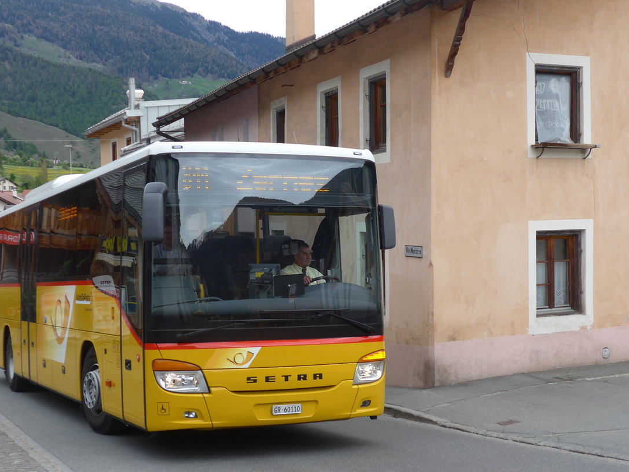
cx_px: 287
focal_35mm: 61
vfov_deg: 24.0
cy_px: 259
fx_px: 1108
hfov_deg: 31.7
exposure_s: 1/640
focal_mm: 11.3
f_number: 3.4
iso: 80
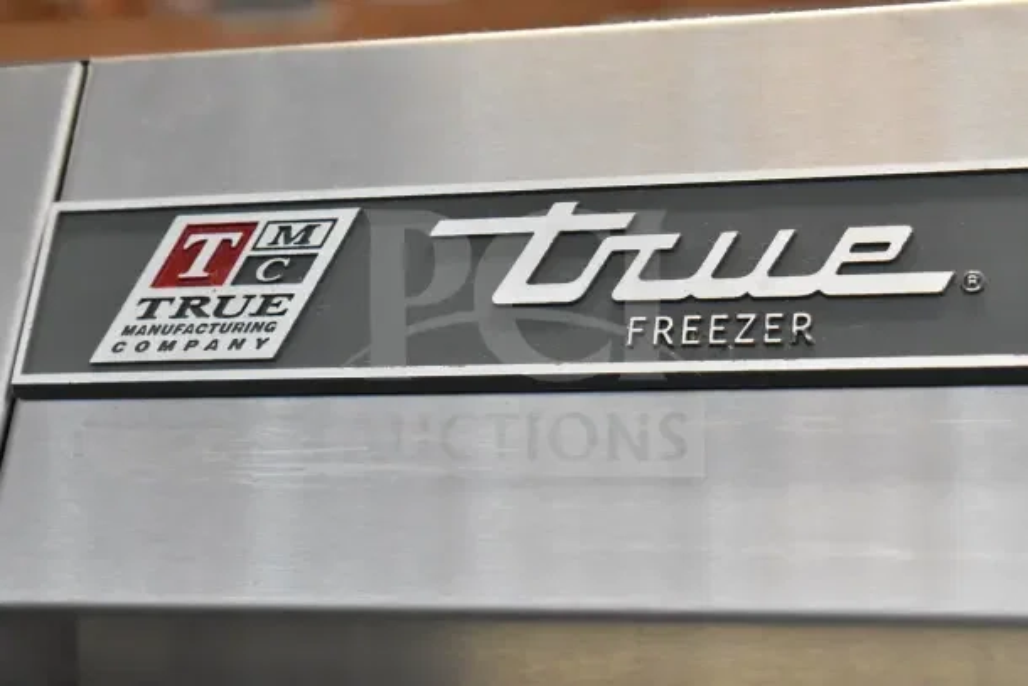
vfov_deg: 16.6
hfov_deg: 24.6
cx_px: 514
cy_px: 343
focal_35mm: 82
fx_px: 2356
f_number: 6.3
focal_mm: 55
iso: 6400
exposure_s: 1/160
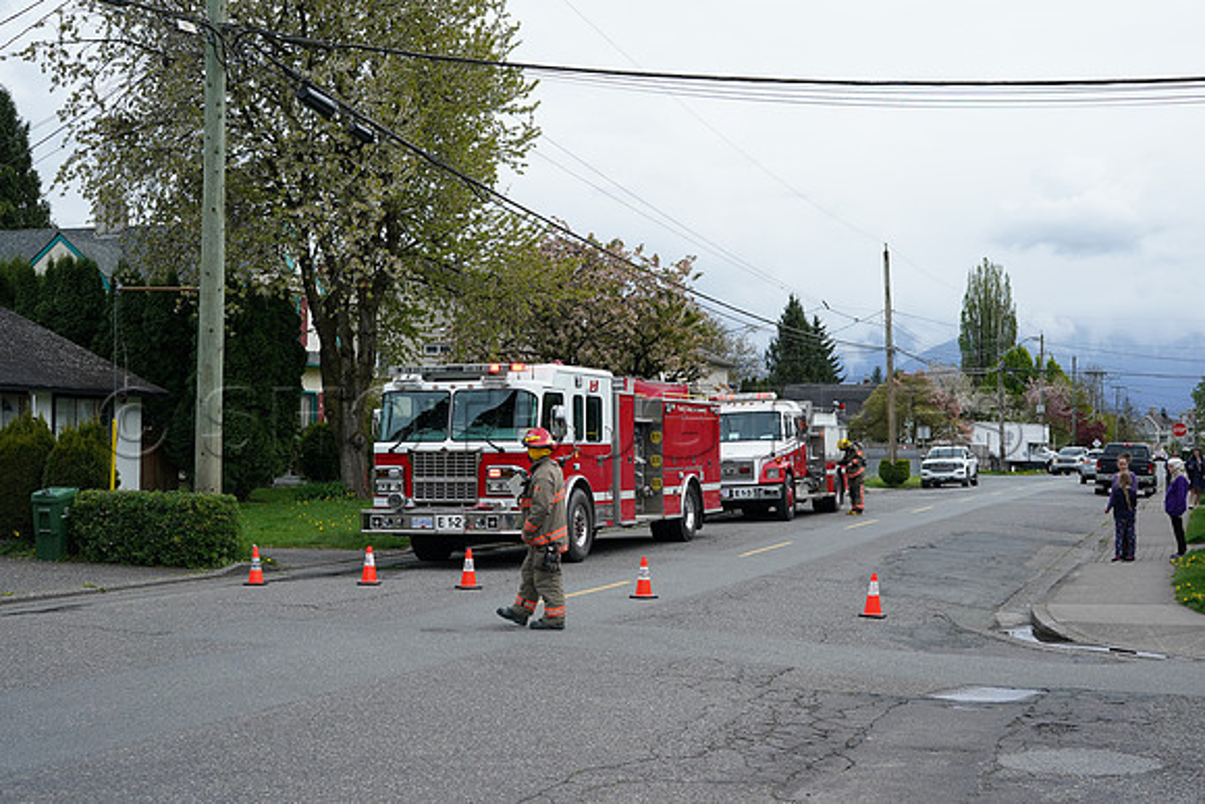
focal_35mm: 50
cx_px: 602
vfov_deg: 27.0
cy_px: 402
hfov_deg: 39.6
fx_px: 1674
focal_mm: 50
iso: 250
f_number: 7.1
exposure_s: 1/500
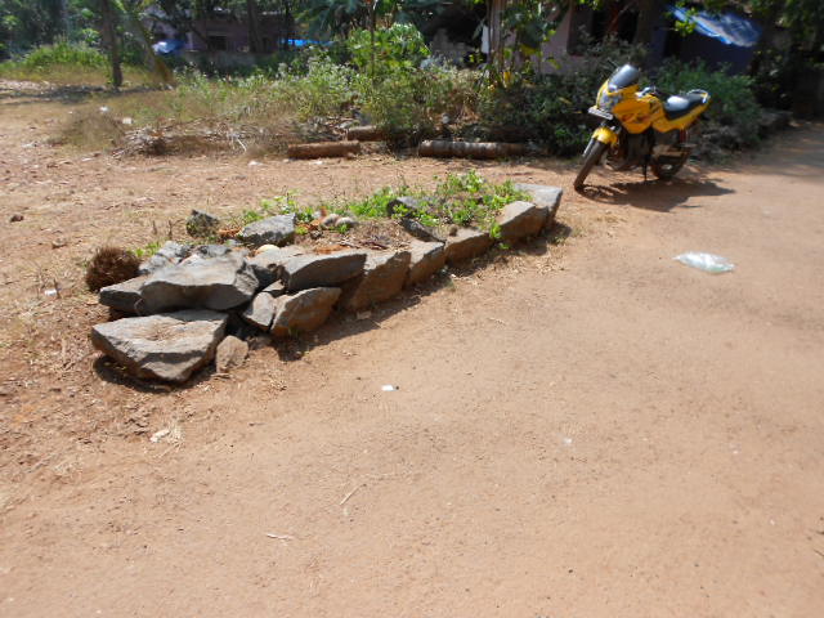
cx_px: 412
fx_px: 619
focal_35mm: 26
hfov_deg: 67.3
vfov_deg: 53.1
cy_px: 309
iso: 80
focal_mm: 4.6
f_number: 3.2
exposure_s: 1/500
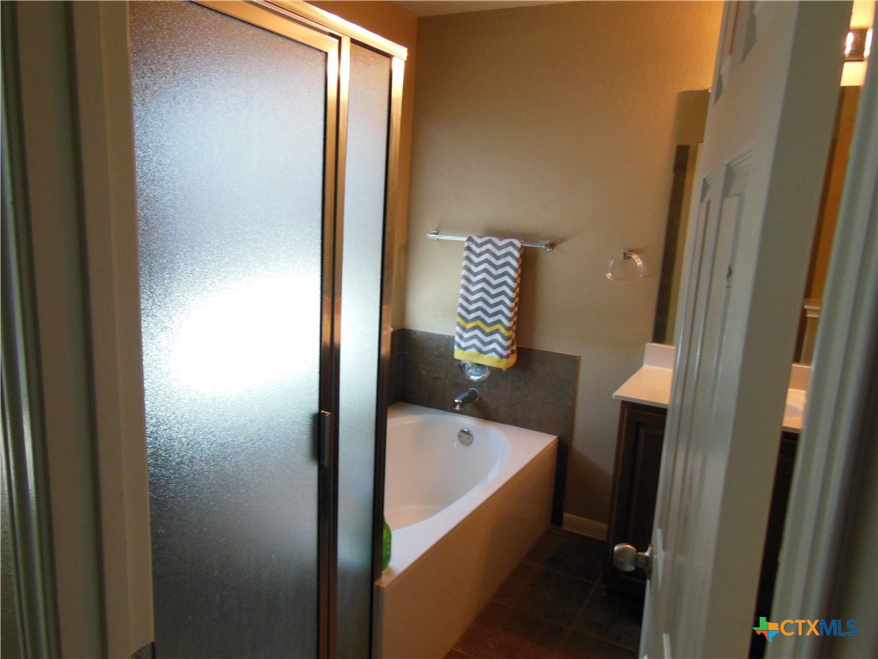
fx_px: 634
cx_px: 439
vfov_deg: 54.9
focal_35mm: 25
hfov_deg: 69.4
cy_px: 330
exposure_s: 1/50
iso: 400
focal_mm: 4.5
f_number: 3.5
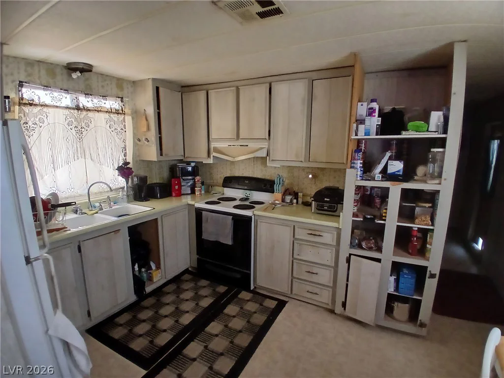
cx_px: 252
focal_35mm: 17
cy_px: 189
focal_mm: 1.4
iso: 100
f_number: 2.2
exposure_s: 1/30
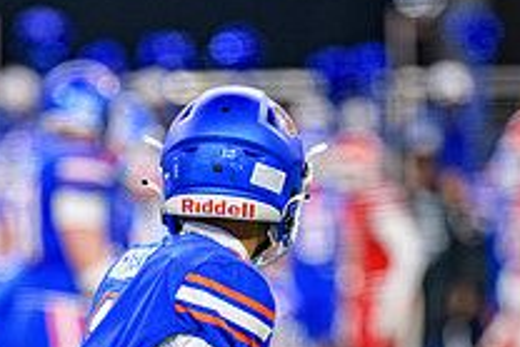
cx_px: 130
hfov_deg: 3.4
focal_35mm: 613
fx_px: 8860
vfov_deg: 2.2
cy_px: 446
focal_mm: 220
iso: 1000
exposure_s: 1/400
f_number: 2.8
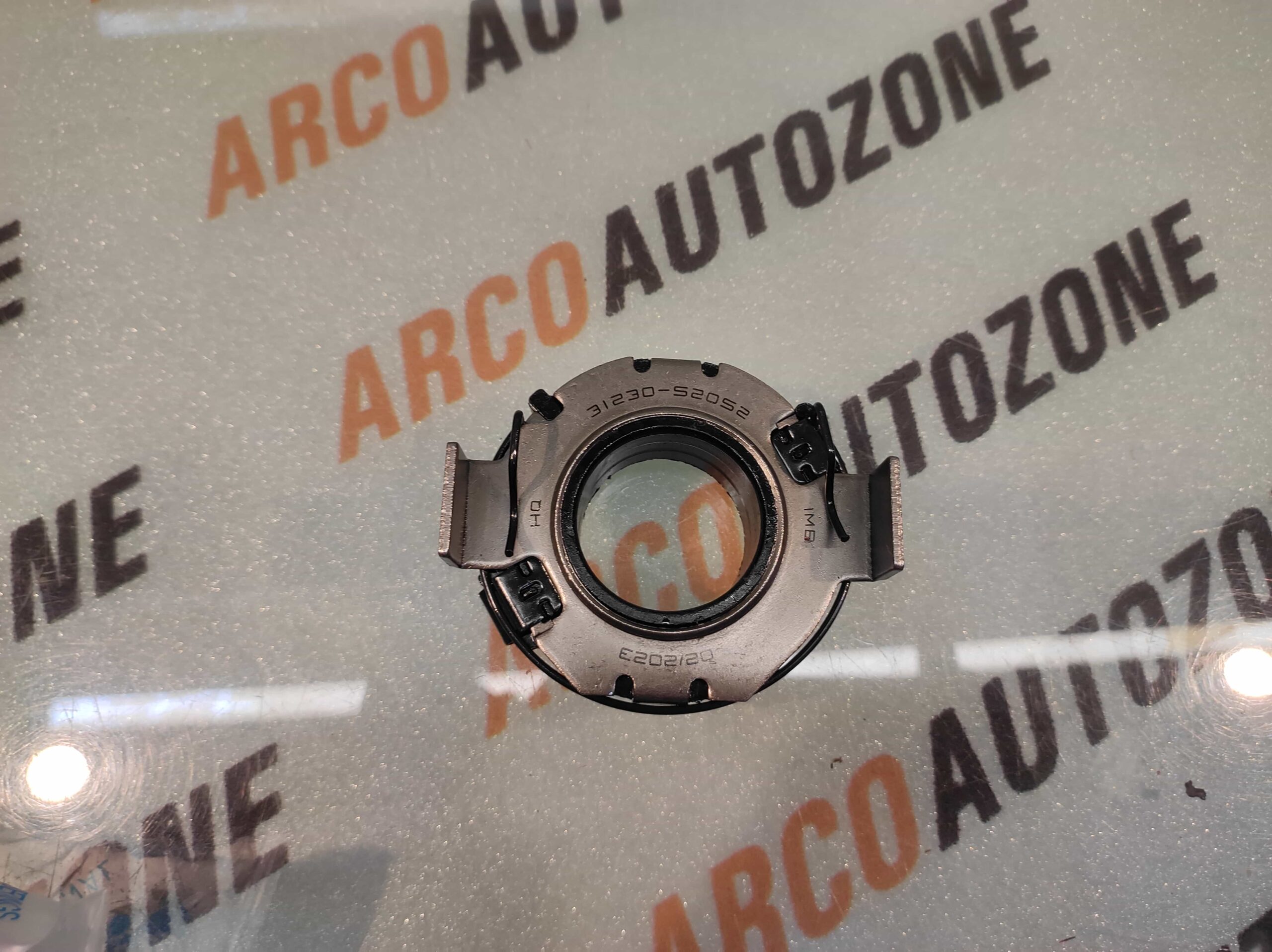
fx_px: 624
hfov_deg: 91.1
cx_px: 636
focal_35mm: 17
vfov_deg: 74.7
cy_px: 476
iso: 97
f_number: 1.79
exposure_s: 1/50
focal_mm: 4.74
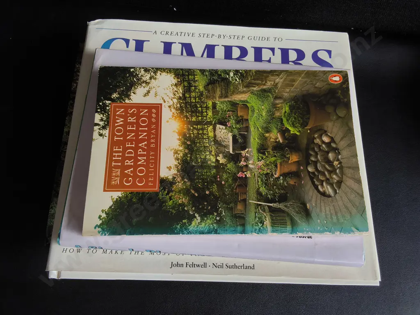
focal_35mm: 27
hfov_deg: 65.3
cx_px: 210
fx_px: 328
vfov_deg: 51.4
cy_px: 158
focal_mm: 2.87
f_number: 2
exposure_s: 1/217
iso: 32
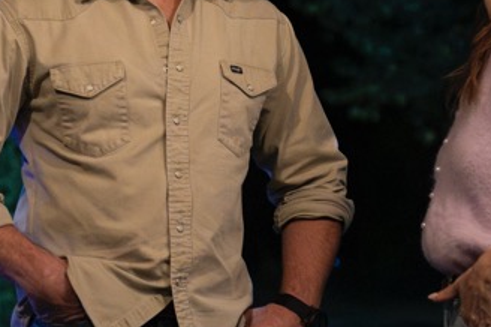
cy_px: 80
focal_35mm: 122
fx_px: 1662
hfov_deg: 16.8
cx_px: 308
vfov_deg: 11.2
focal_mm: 50
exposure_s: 1/125
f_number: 2.8
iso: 6400
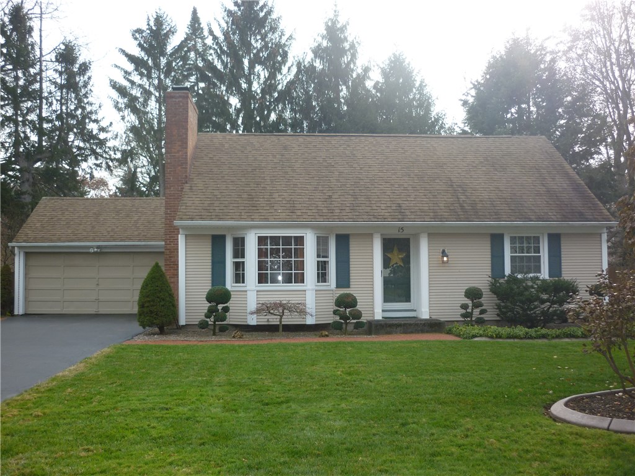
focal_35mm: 33
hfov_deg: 55.4
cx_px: 318
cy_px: 238
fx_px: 605
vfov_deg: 42.9
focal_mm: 5.5
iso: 100
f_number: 2.8
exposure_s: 1/320
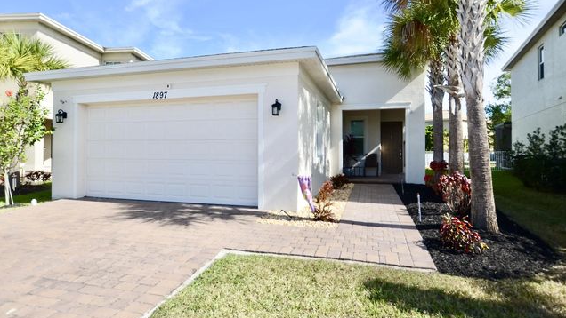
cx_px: 283
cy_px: 142
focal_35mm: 21
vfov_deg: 54.6
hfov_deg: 85.1
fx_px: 308
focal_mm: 13
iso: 100
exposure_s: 1/200
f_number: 8
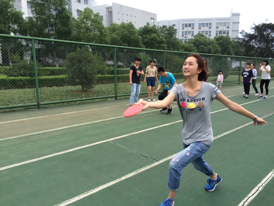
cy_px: 103
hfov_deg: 61.7
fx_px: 230
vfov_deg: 48.2
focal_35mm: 29
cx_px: 137
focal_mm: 4.15
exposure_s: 1/622
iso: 32
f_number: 2.2
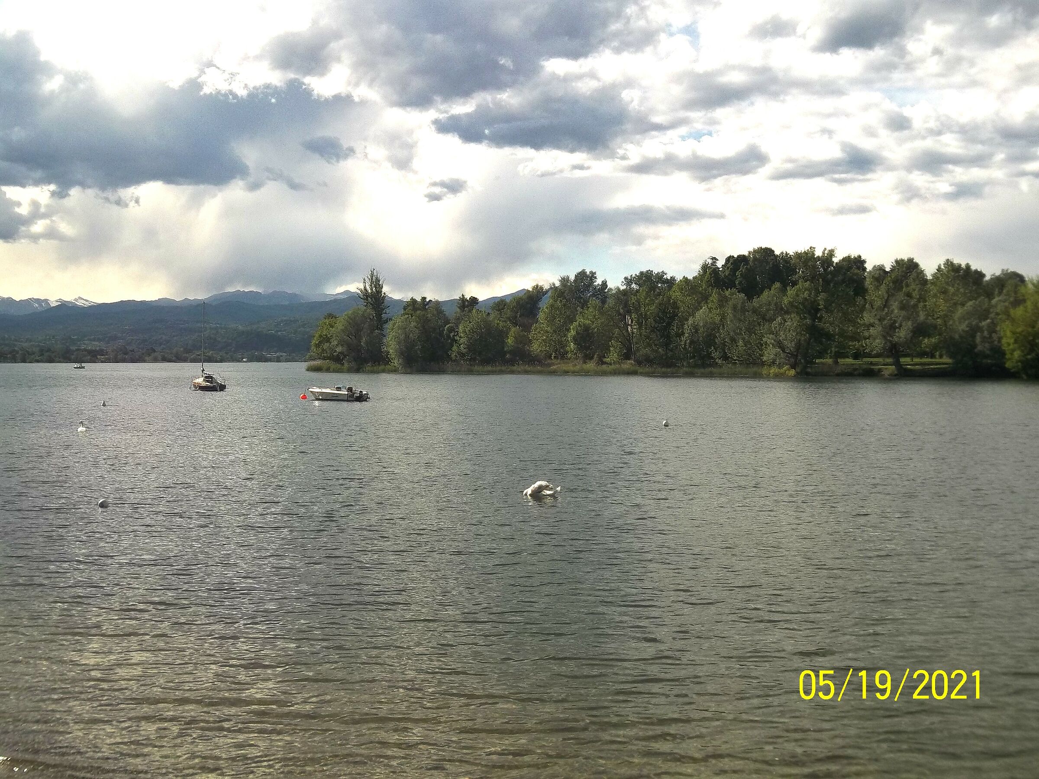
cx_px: 520
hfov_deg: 42.9
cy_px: 390
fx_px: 1321
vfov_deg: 32.9
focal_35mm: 44
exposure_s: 1/250
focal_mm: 7.8
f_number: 11.3
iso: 80
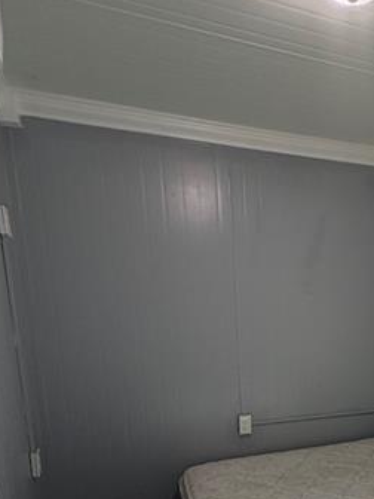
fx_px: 461
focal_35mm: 32
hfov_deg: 40.8
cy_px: 399
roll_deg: -0.2
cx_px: 337
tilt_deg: -9.1
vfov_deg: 53.1
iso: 125
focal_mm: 2.22
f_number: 2.2
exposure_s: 1/120
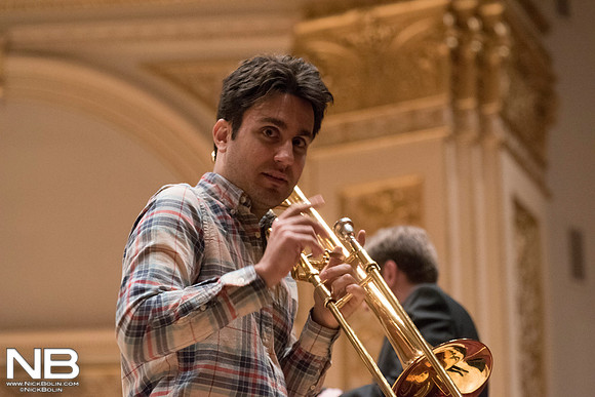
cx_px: 298
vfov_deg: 9.8
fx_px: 2314
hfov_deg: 14.7
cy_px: 198
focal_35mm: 140
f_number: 6.3
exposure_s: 1/160
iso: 12800
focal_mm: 140
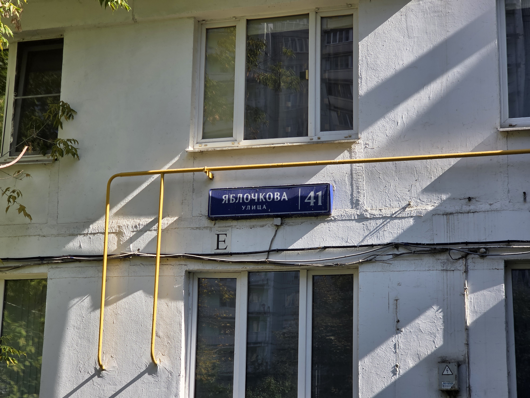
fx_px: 1056
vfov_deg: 21.3
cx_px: 265
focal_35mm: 69
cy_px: 199
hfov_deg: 28.2
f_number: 2.4
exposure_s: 1/450
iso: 25
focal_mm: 7
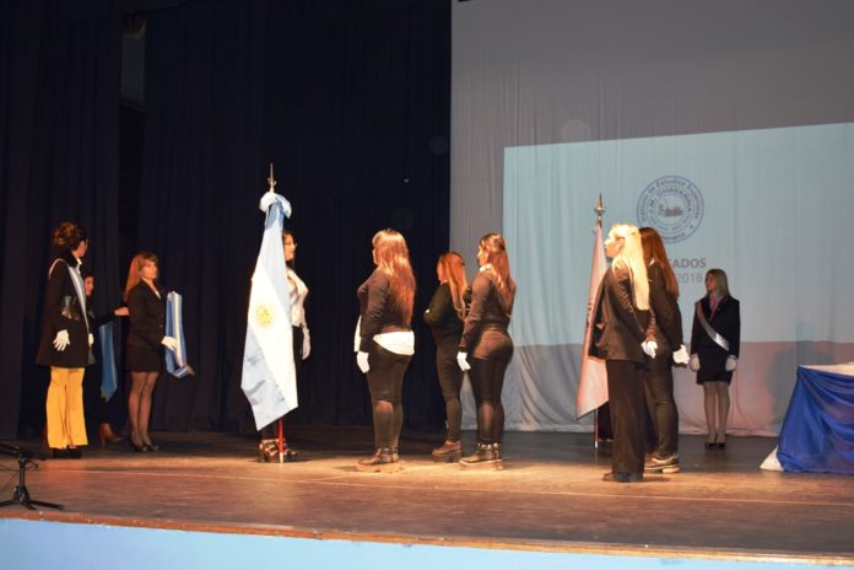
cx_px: 427
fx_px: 1281
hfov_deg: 36.9
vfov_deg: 25.1
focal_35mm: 54
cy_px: 285
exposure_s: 1/100
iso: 800
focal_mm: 36
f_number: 5
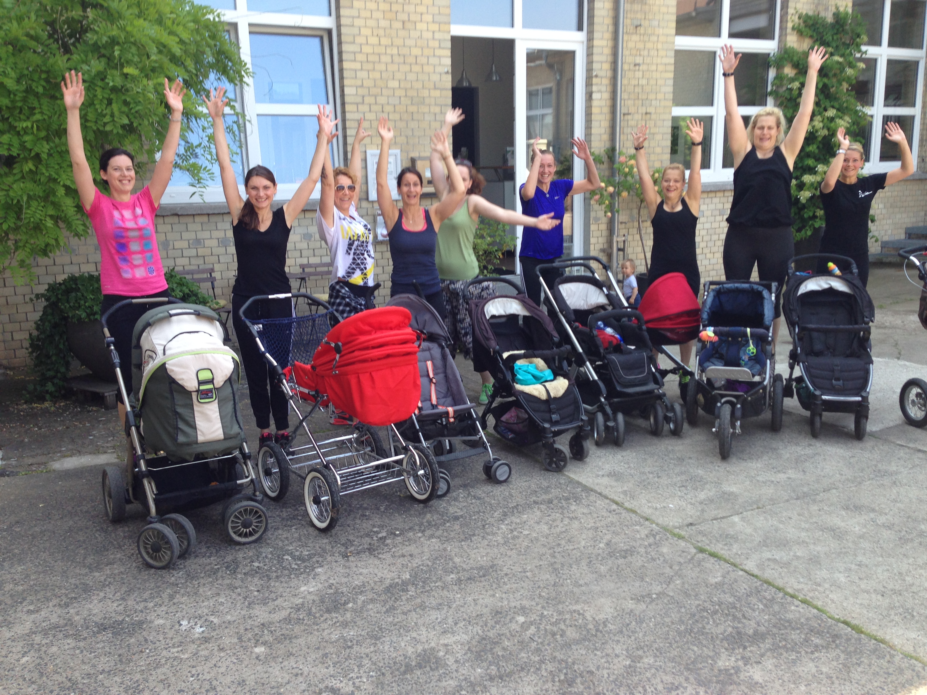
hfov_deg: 55.4
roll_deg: +1.7
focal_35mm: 33
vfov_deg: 42.9
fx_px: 884
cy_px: 348
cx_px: 464
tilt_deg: -16.0
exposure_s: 1/169
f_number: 2.4
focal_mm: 4.12
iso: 50
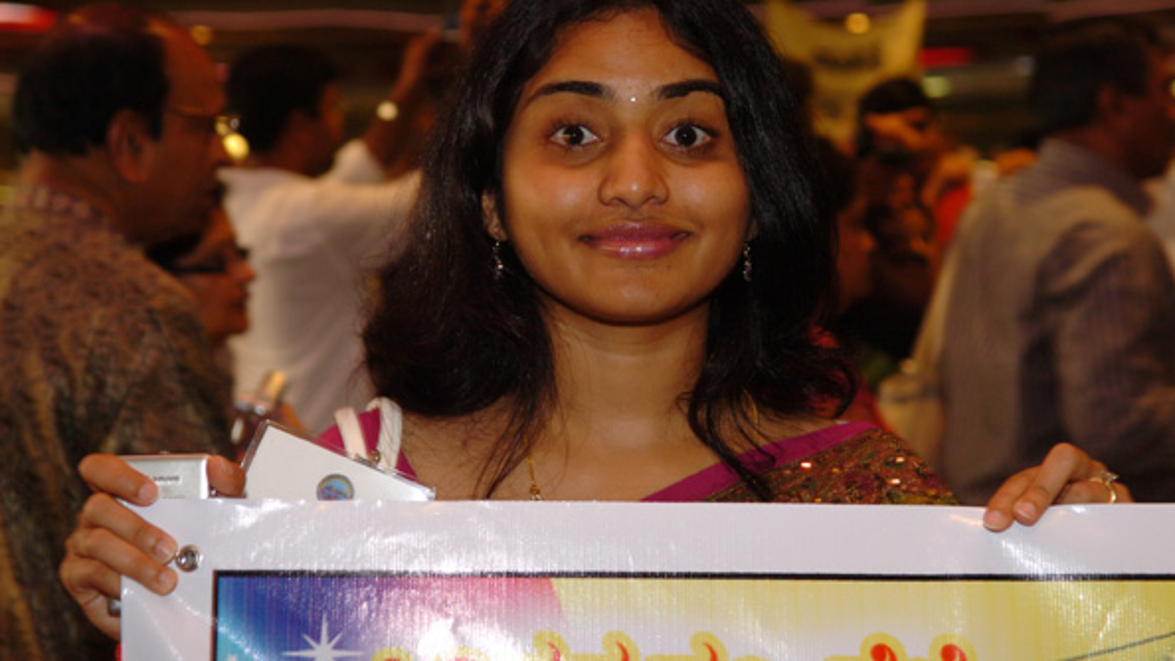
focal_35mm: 76
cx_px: 589
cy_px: 278
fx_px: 2368
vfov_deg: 15.9
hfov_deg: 27.9
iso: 400
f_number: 3.5
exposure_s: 1/30
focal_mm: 48
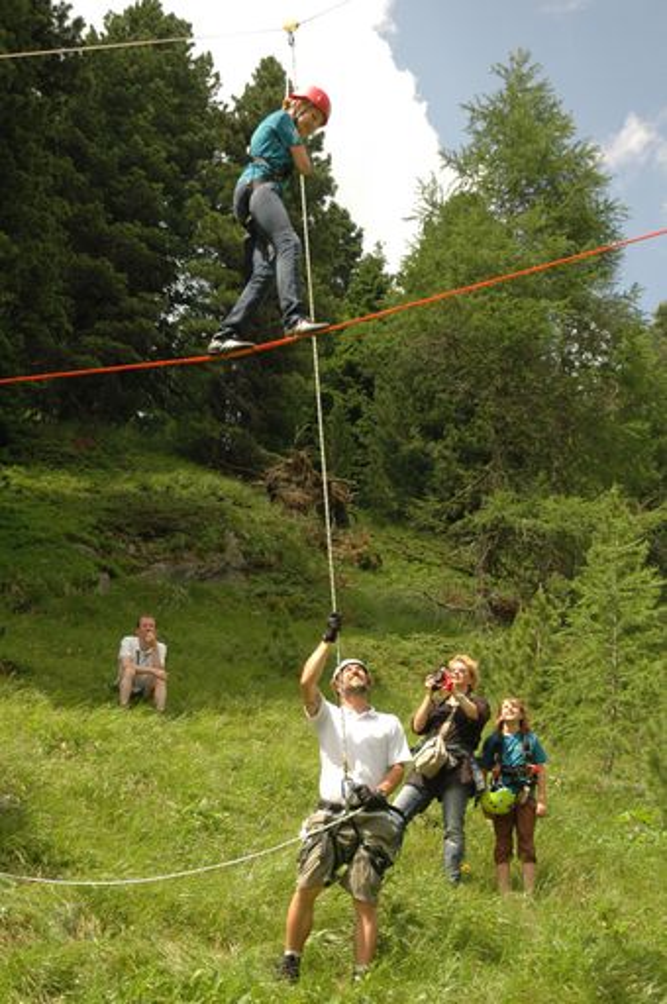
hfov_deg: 25.7
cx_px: 334
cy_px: 502
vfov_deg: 37.9
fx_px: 1463
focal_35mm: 52
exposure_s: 1/1000
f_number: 5.6
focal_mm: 35
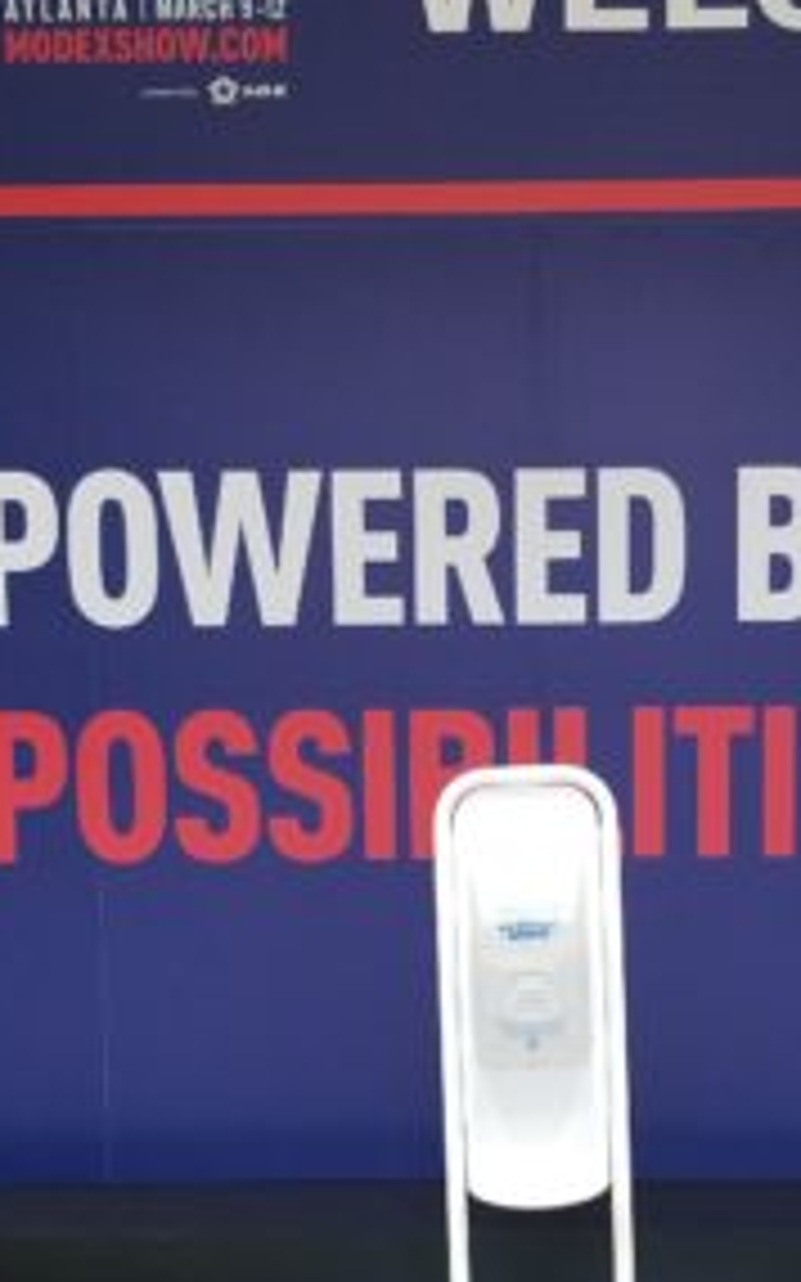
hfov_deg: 22.3
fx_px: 2027
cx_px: 522
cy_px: 837
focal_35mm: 58
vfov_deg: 34.8
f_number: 1.7
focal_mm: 4.25
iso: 320
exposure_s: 1/60
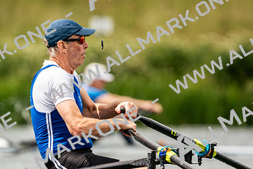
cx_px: 123
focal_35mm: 874
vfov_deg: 1.6
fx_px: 6147
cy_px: 105
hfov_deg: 2.4
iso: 320
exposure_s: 1/2000
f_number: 6.3
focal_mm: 600
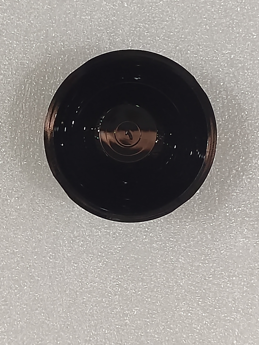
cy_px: 149
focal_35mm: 88
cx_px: 134
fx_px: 878
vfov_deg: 22.2
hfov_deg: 16.8
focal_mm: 5.52
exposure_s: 1/50
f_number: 1.9
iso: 2928
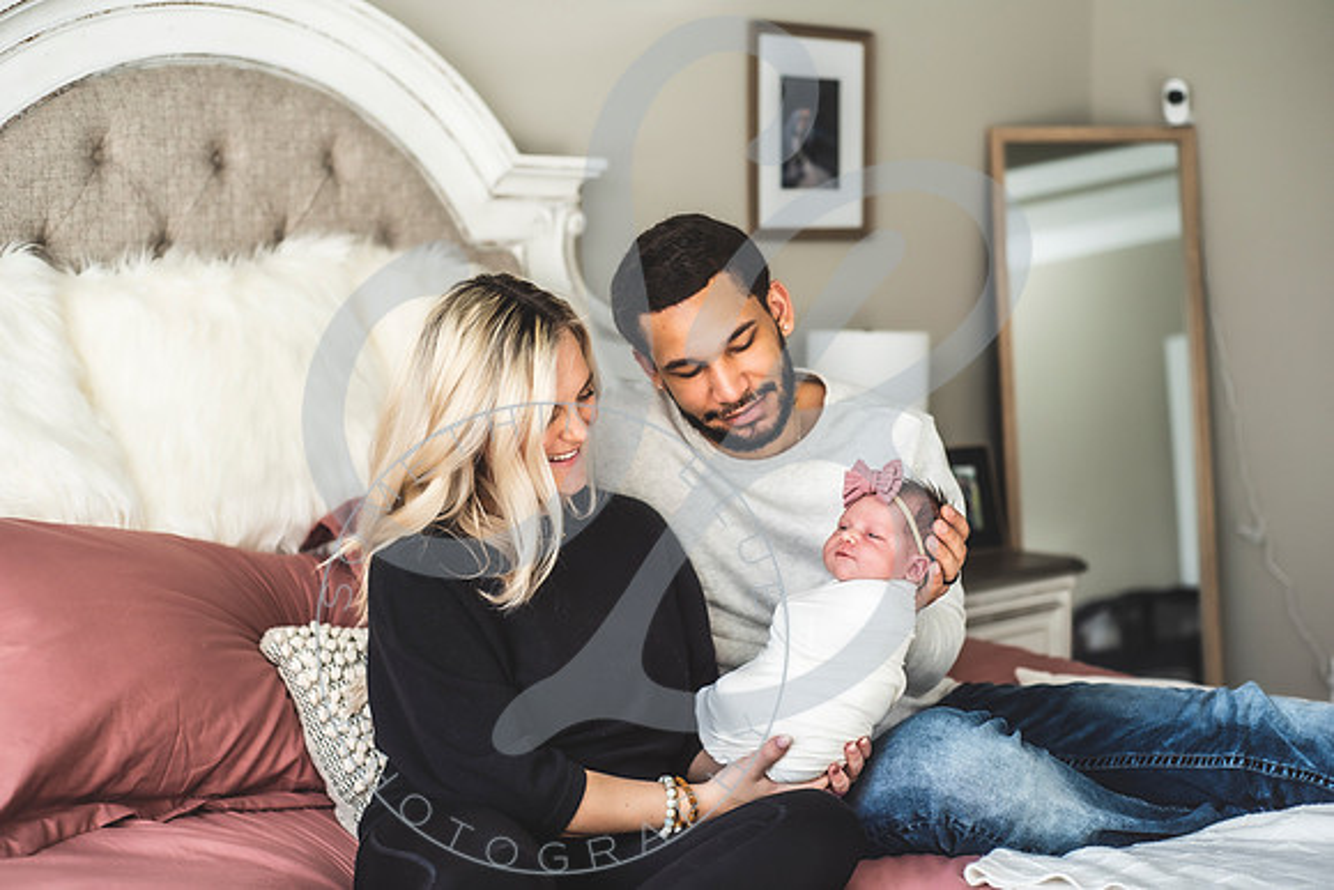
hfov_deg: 39.6
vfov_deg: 27.0
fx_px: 1853
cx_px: 667
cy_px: 445
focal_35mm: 50
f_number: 2.8
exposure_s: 1/125
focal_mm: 50
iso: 100
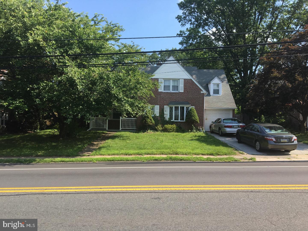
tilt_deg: +1.4
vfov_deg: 48.2
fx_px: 258
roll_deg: -1.5
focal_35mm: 29
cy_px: 116
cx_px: 154
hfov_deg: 61.7
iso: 25
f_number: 2.2
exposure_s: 1/801
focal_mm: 4.15
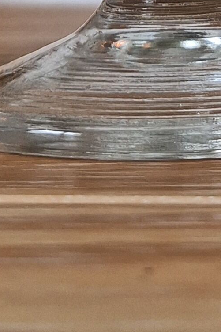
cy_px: -469
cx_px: 260
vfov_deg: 12.4
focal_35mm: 130
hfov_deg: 10.4
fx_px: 1196
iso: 100
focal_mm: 5.54
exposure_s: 1/50
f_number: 1.8
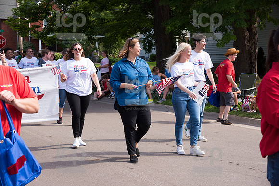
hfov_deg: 26.0
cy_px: 93
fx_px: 605
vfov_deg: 17.5
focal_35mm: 78
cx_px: 140
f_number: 6.3
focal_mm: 78
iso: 320
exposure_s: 1/500
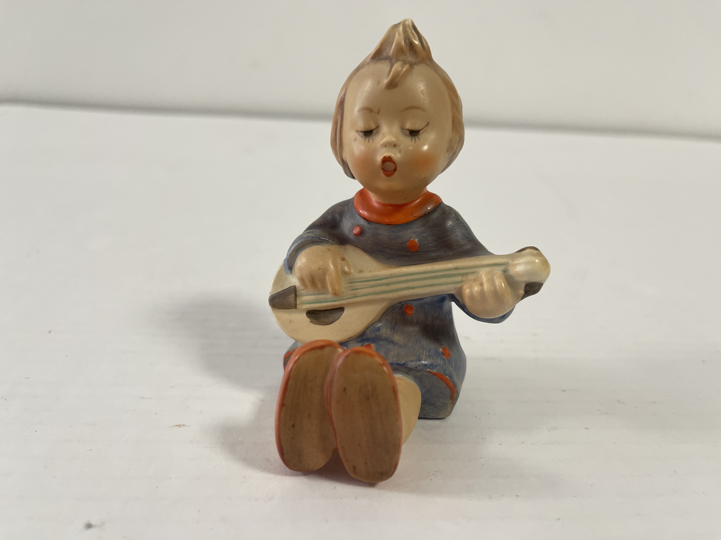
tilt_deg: -20.1
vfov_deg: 54.9
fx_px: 521
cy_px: 270
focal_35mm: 25
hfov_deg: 69.4
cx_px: 360
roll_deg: -3.7
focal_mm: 5.1
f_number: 1.6
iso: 125
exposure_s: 1/102
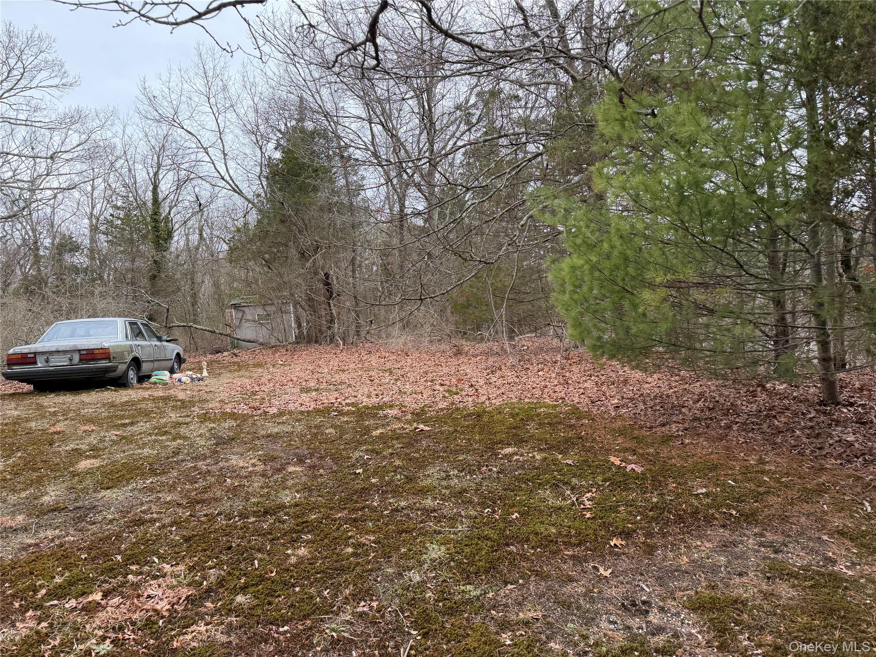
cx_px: 438
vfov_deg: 56.8
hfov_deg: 71.6
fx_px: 607
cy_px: 328
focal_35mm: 24
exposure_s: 1/539
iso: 100
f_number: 1.78
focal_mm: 6.76
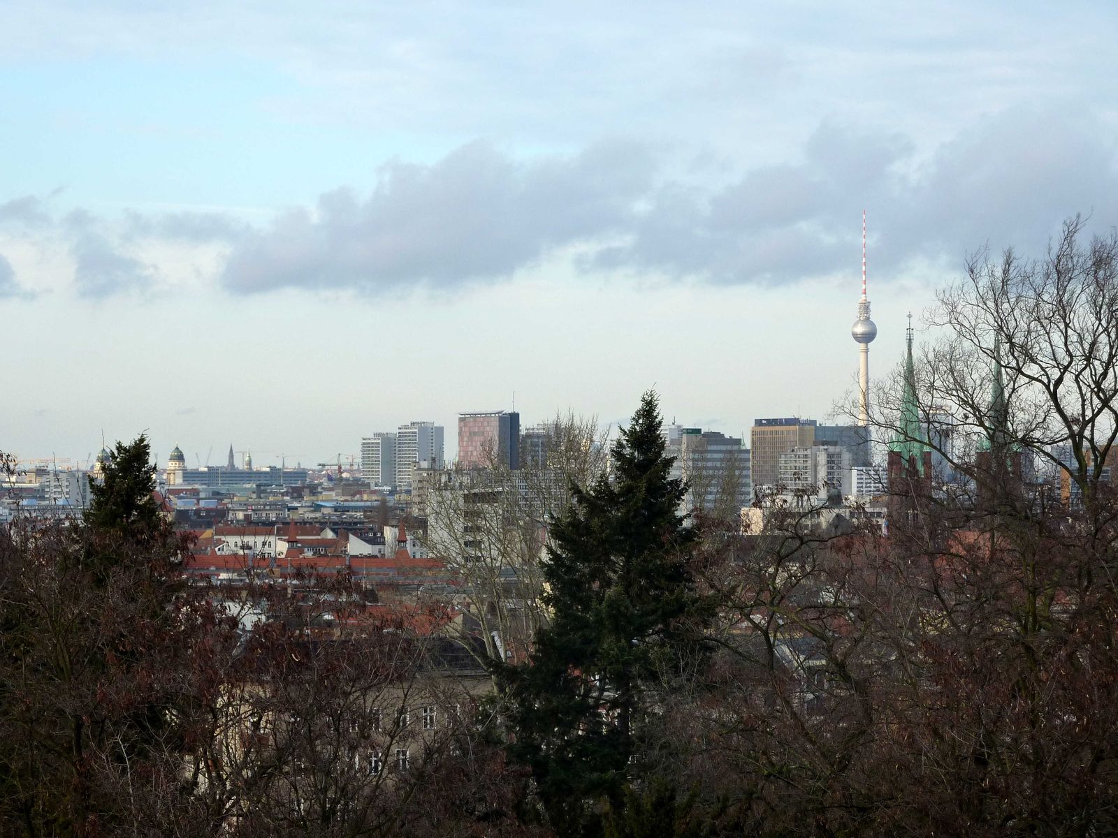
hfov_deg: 18.9
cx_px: 559
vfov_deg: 14.2
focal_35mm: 104
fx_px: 3359
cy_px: 419
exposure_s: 1/200
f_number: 4.3
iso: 125
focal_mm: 17
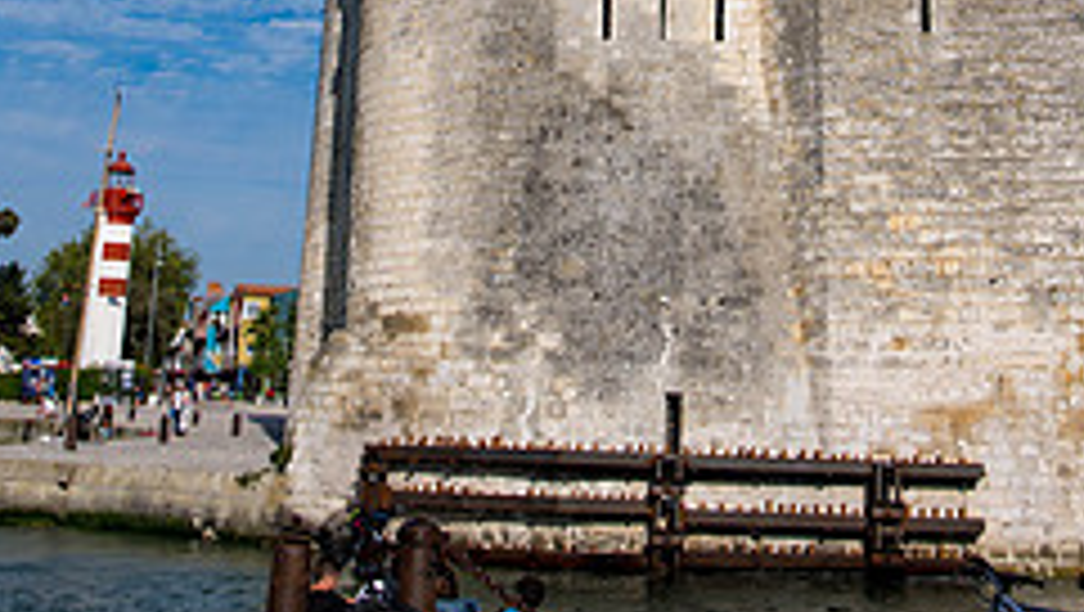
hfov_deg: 30.8
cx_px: 679
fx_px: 1956
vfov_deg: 16.6
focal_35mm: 68
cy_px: -218
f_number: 11
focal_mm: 27
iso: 64
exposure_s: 1/500
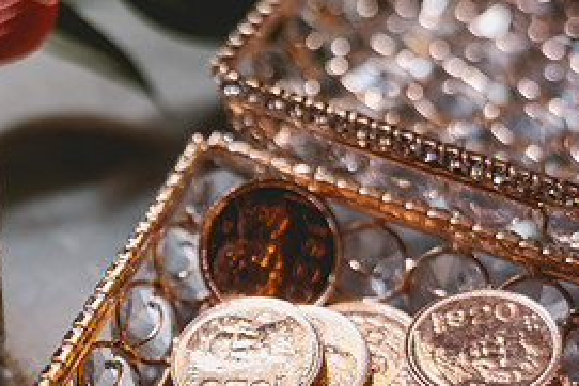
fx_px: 1722
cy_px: 326
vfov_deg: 12.7
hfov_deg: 18.9
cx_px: 100
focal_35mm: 107
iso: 640
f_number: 2.8
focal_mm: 50
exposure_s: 1/200
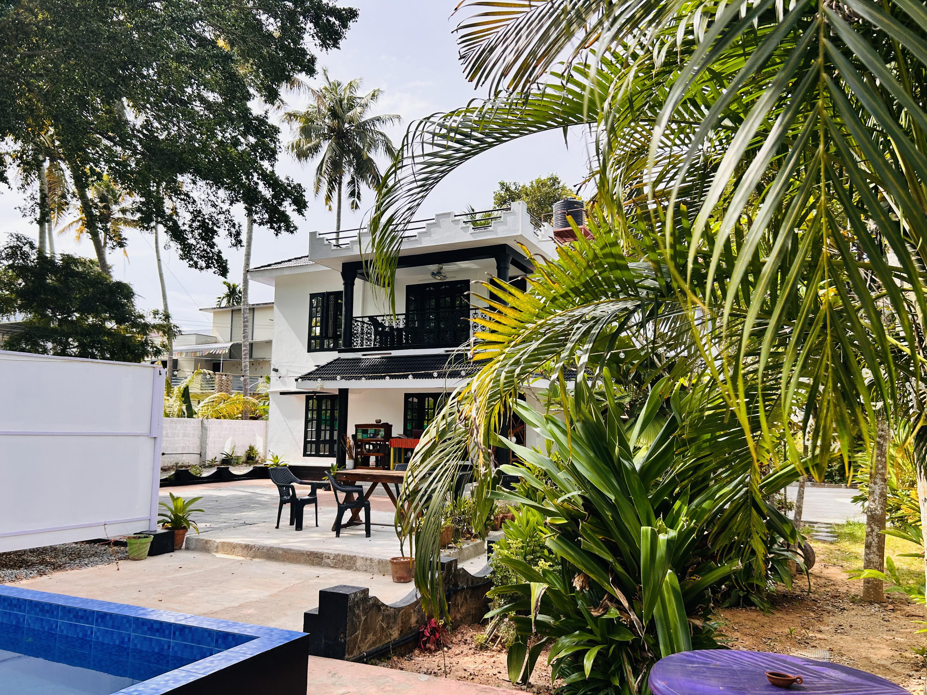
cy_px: 348
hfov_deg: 67.3
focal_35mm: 26
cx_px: 464
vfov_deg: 53.1
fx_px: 696
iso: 50
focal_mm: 5.7
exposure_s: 1/2008
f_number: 1.5
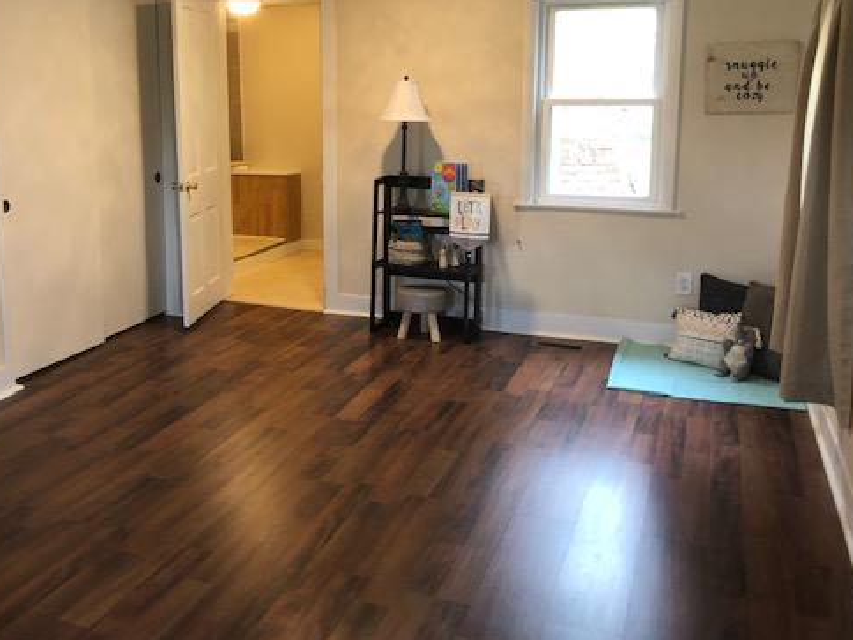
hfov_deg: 49.8
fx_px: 912
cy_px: 250
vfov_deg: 38.5
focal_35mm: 37
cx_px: 344
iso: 40
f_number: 1.8
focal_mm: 3.99
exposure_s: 1/20
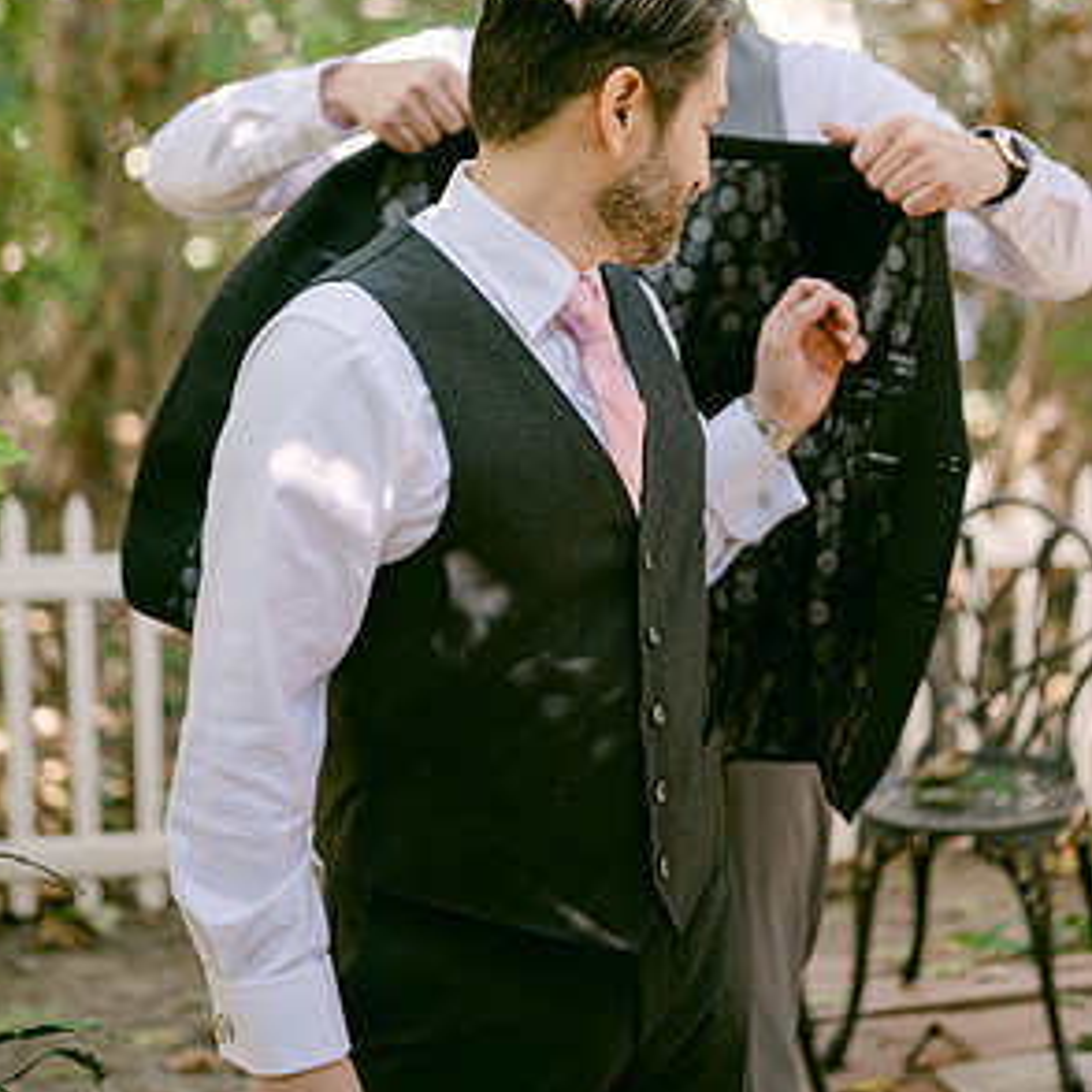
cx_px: 540
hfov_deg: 26.5
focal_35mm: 65
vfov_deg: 26.2
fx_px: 2320
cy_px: 305
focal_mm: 50
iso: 200
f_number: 1.8
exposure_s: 1/125
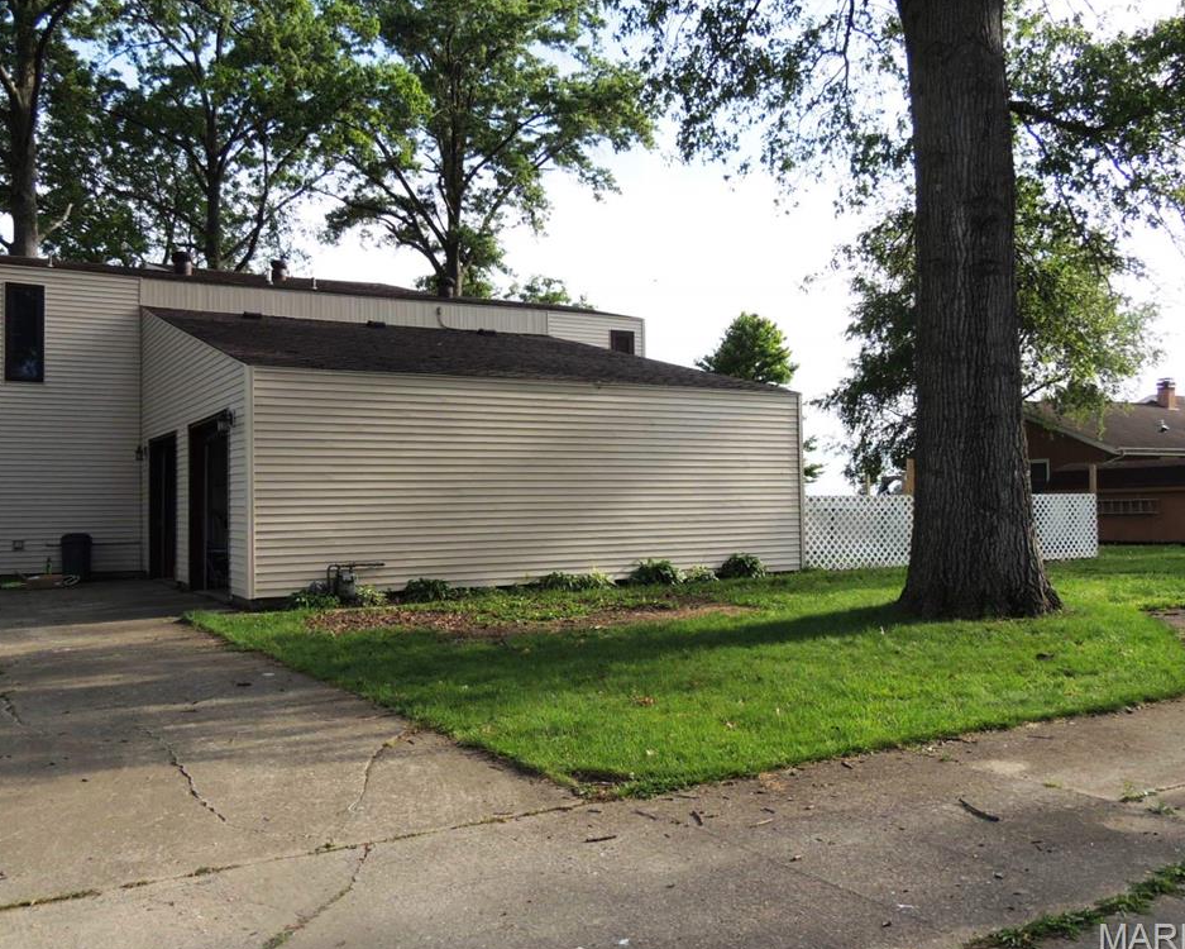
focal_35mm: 32
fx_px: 1123
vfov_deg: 45.8
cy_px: 478
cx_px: 578
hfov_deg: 55.6
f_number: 3.1
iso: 100
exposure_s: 1/640
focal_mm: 5.3
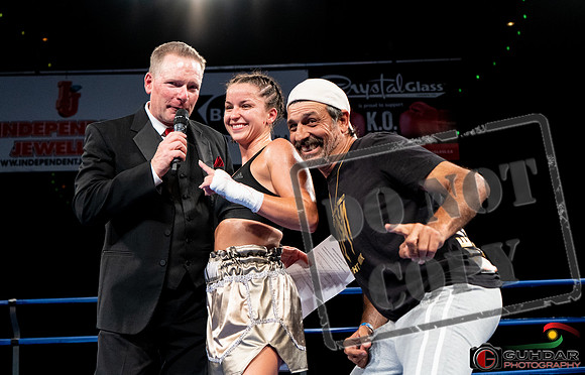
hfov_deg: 39.7
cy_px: 164
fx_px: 811
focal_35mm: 50
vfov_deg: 26.0
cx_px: 289
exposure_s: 1/800
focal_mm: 46
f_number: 4
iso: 3200
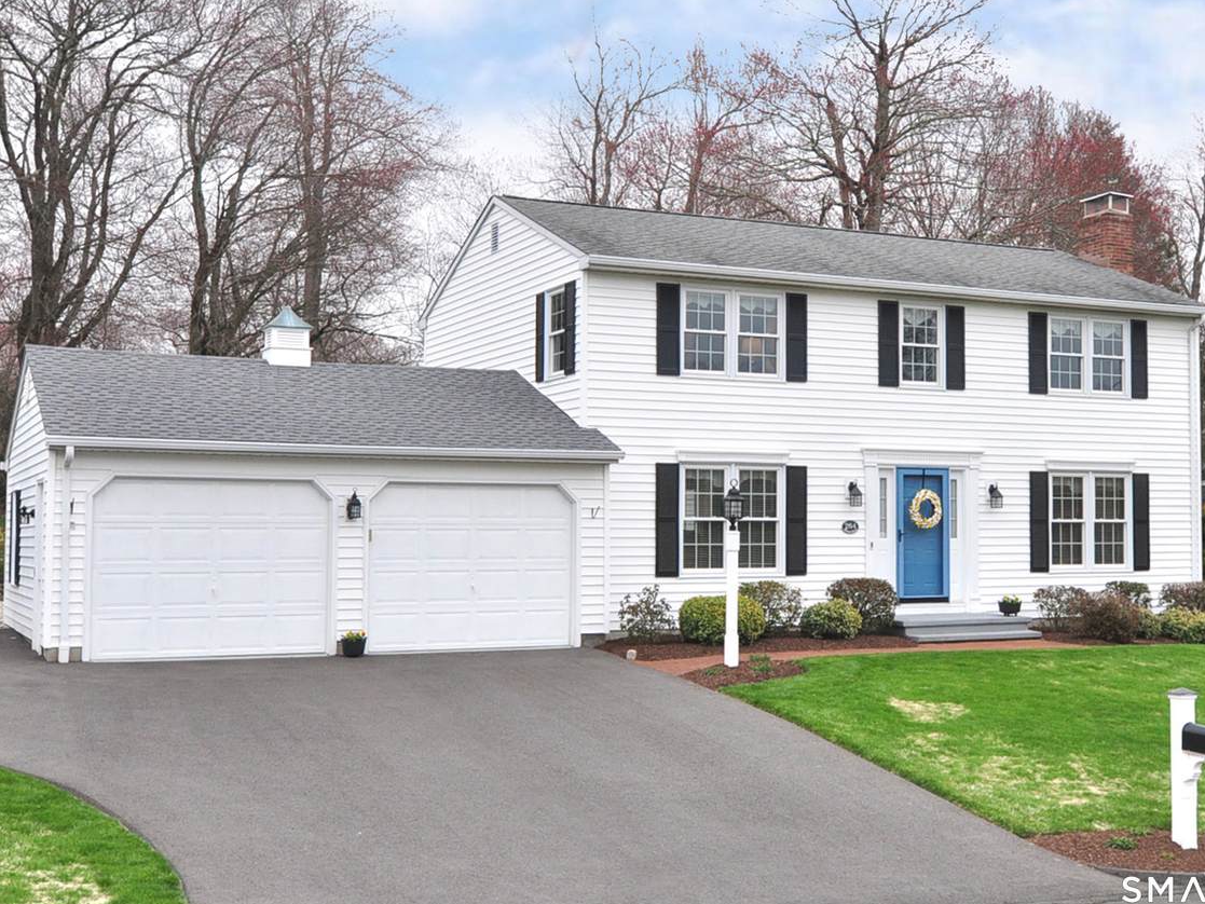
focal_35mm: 33
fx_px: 1149
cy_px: 455
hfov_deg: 55.3
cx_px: 638
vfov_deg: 43.0
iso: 400
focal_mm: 20
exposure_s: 1/250
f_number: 8
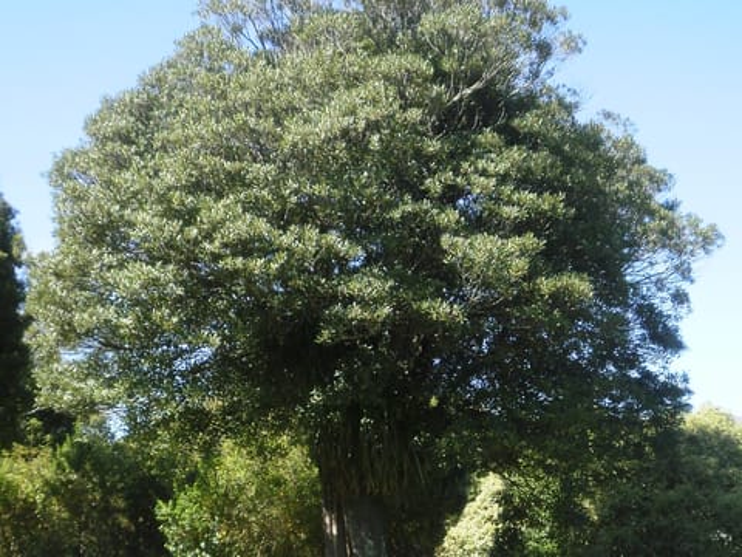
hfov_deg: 58.4
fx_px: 664
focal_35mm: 31
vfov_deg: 45.4
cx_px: 371
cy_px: 278
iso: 100
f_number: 2.9
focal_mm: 5.45
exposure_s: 1/640
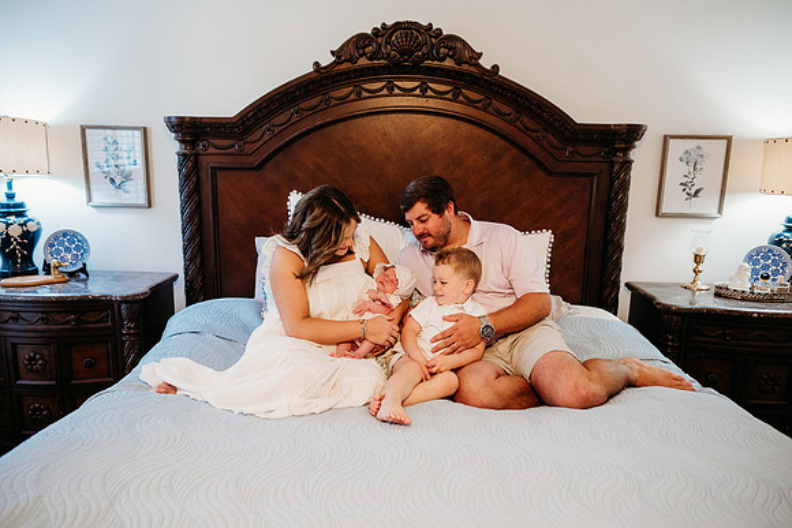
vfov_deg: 53.2
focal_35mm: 24
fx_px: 528
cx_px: 396
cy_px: 264
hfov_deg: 73.7
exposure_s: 1/200
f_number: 2.8
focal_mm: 24
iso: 1600
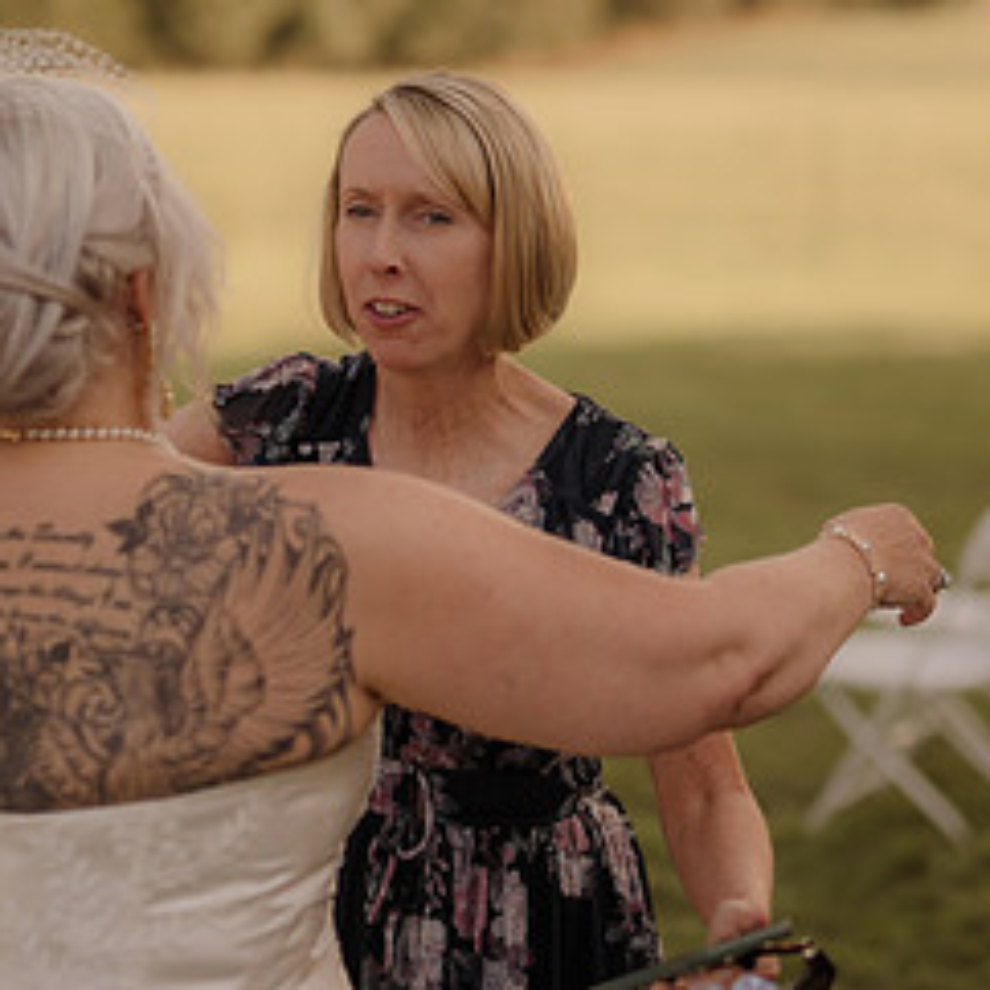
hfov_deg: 17.1
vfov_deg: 17.1
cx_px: 430
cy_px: 415
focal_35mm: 102
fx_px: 3300
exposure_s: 1/1000
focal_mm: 50
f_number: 2.8
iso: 200
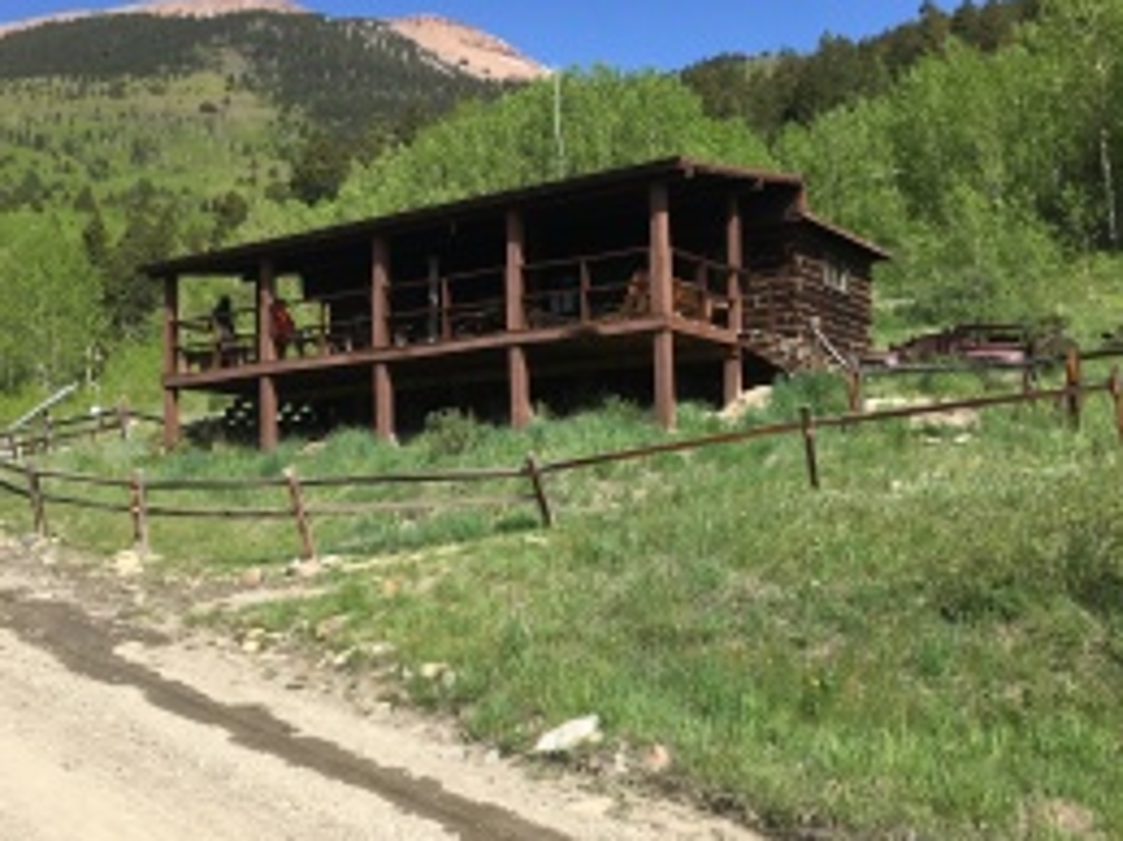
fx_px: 1329
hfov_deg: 45.7
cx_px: 499
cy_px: 455
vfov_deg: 35.1
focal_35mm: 41
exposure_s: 1/1115
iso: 25
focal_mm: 4.15
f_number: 2.2
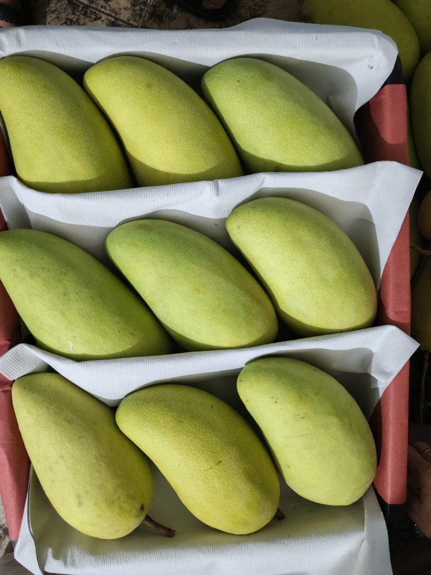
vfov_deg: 65.3
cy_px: 288
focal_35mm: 27
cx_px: 216
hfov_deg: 51.3
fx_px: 448
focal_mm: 5.52
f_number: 1.95
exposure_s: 1/50
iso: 1250
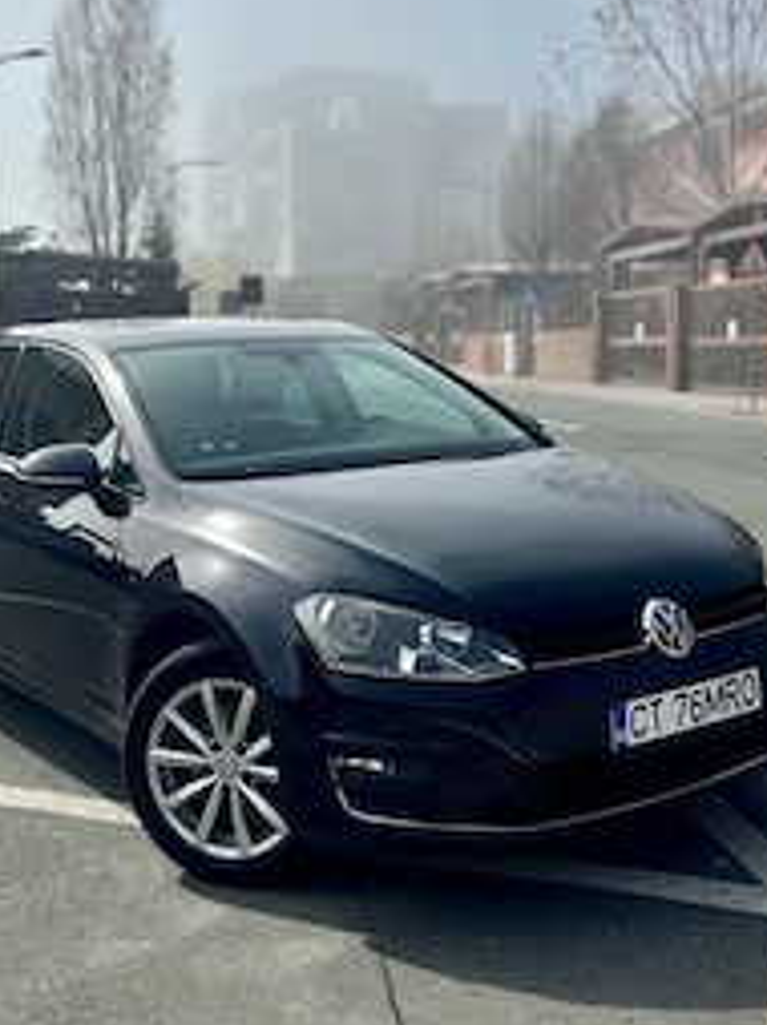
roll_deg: +0.1
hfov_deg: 35.0
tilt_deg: -2.4
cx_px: 335
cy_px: 452
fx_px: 1213
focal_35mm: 41
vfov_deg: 45.7
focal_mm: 5.96
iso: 50
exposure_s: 1/5348
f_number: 1.6
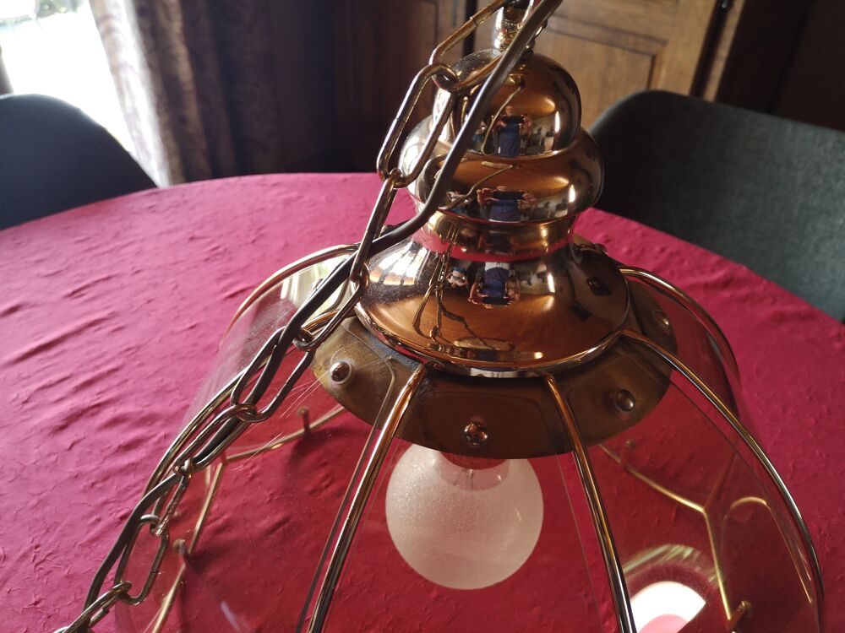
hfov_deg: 65.3
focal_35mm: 27
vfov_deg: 51.4
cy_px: 316
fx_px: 659
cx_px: 422
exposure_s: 1/60
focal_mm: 3.95
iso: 100
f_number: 1.8
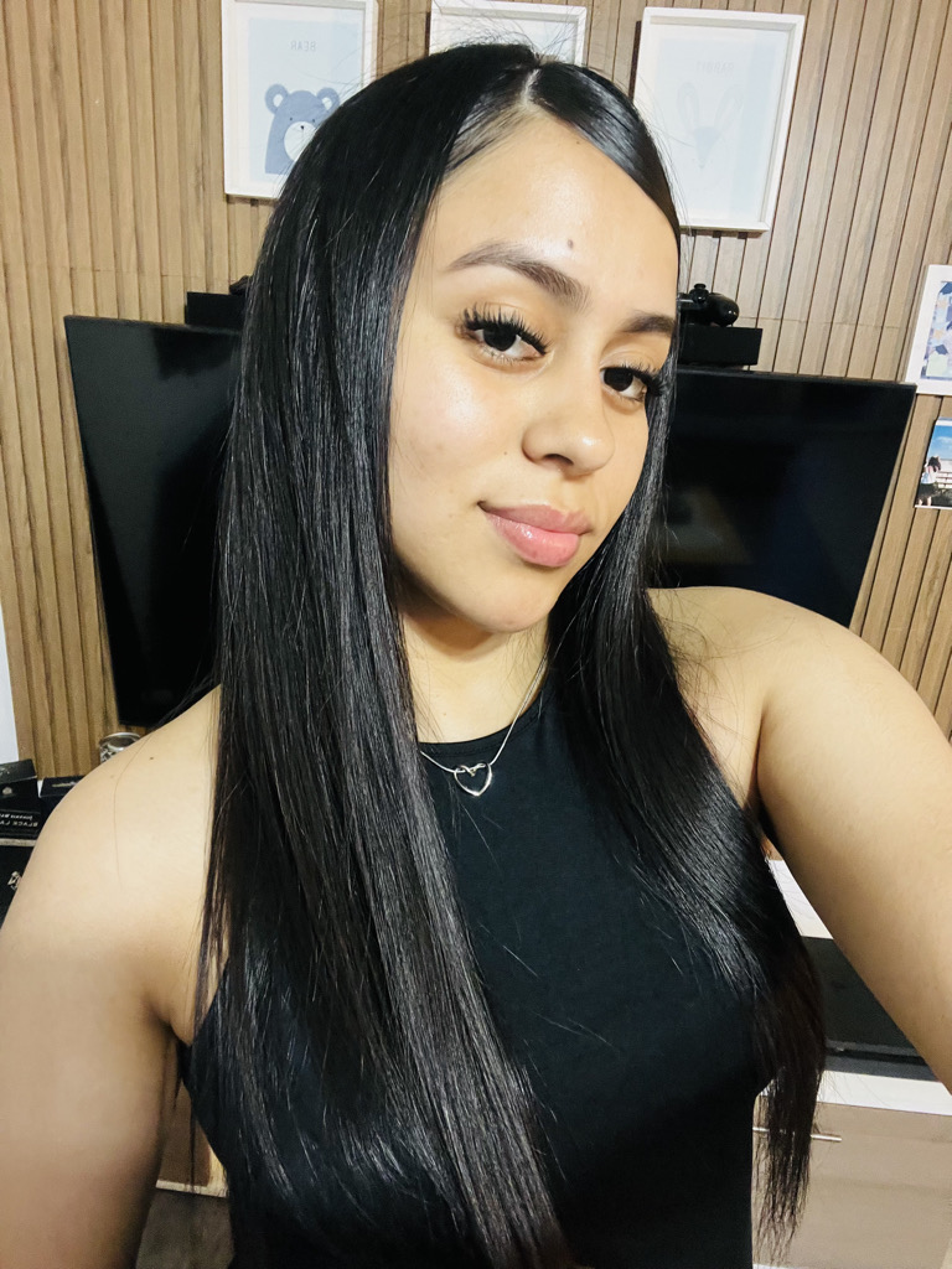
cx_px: 476
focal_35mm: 23
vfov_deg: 73.9
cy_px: 634
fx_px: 843
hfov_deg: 58.9
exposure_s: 1/33
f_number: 2.2
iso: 250
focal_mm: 2.71
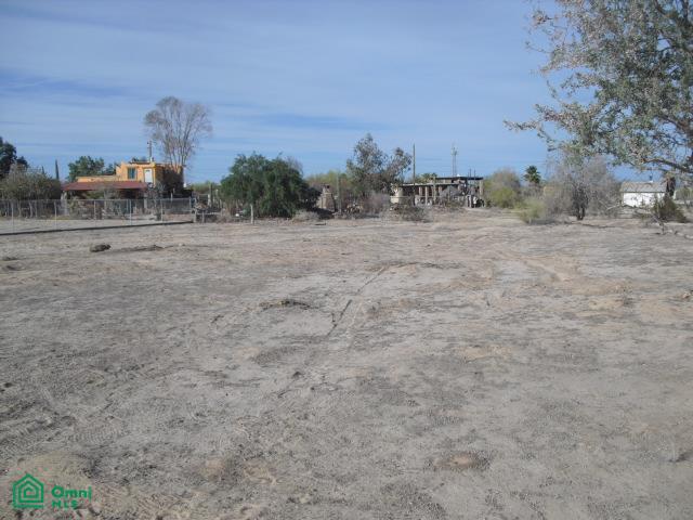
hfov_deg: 51.4
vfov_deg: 39.7
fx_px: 721
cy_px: 260
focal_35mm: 36
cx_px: 346
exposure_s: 1/200
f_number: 7.8
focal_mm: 6.3
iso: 64
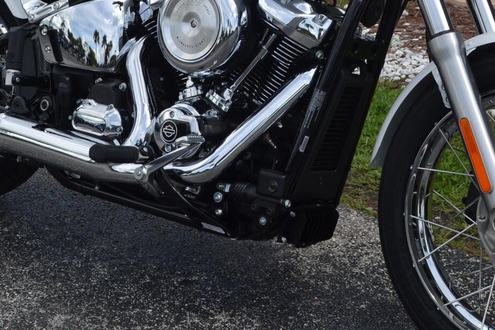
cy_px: 31
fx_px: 990
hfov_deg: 28.0
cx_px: 283
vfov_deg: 18.6
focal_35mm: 72
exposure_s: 1/250
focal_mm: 22
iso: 100
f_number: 8
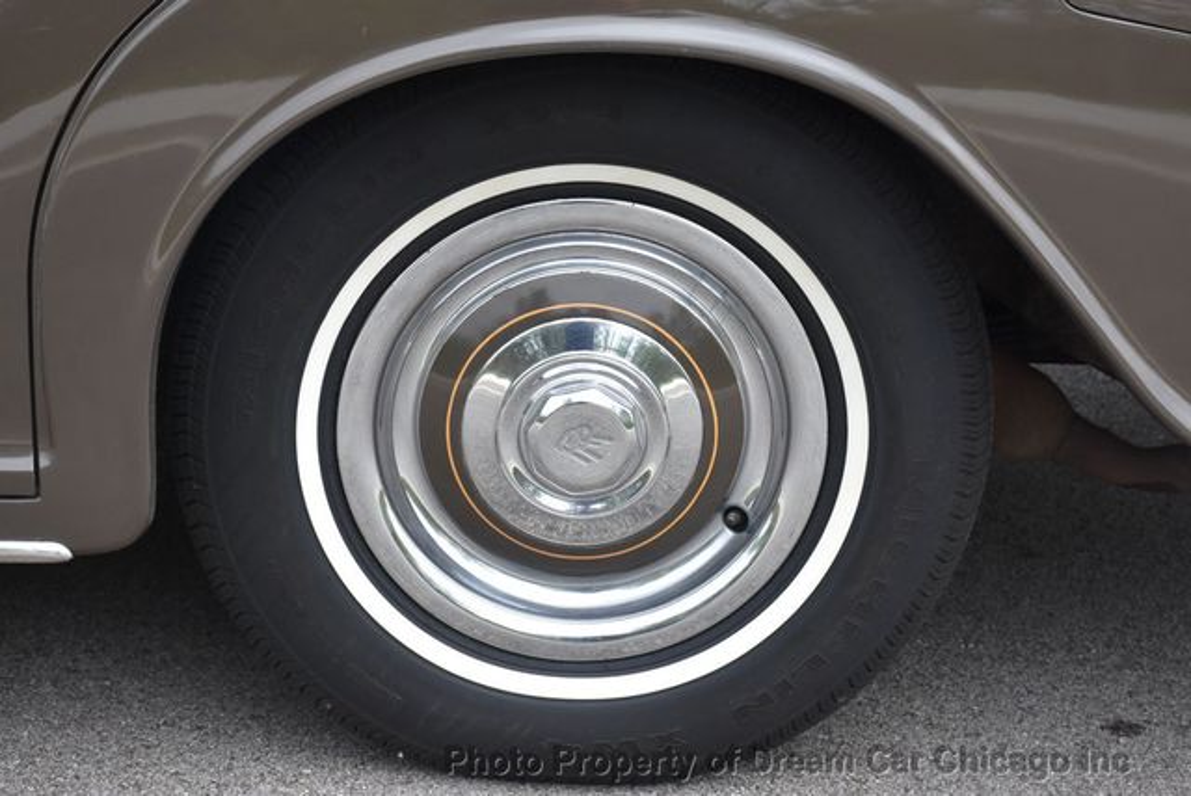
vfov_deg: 18.2
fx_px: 2483
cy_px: 398
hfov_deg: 27.0
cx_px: 596
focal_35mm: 75
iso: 800
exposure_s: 1/400
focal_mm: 50
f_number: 8
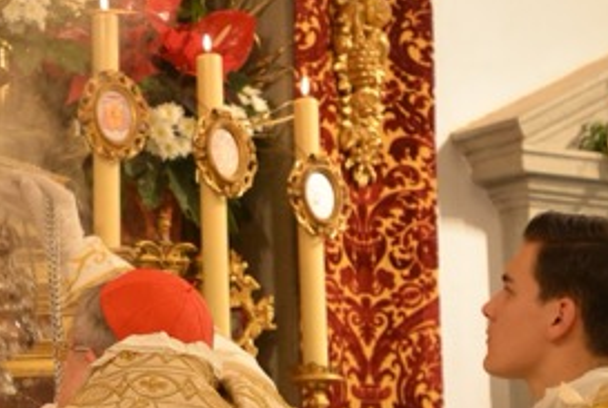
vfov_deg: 10.7
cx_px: -33
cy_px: 392
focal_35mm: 128
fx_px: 2165
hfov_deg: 15.6
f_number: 5
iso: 1600
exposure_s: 1/100
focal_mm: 35
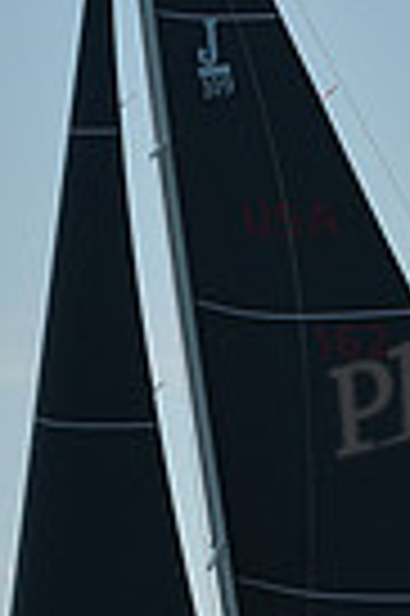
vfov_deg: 6.9
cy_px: 171
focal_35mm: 297
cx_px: 97
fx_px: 5086
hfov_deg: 4.6
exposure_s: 1/640
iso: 320
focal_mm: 70
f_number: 8
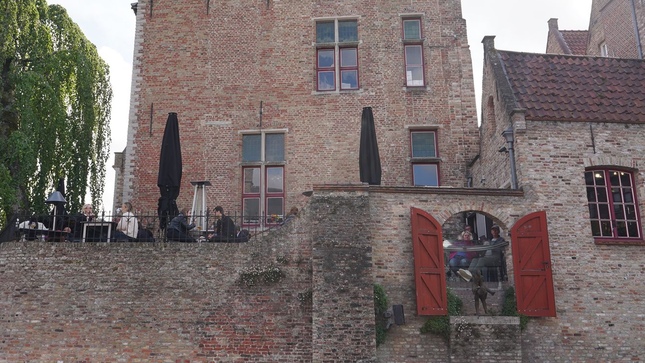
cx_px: 268
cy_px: 138
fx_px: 650
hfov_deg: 52.5
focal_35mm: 38
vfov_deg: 31.1
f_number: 10
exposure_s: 1/100
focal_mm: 24
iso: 100
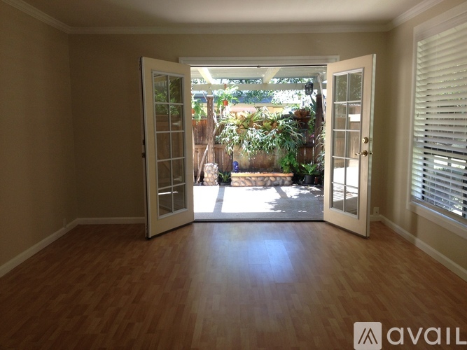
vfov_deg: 40.7
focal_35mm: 35
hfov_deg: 52.6
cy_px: 175
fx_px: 472
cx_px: 234
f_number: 2.4
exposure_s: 1/120
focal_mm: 4.28
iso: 100
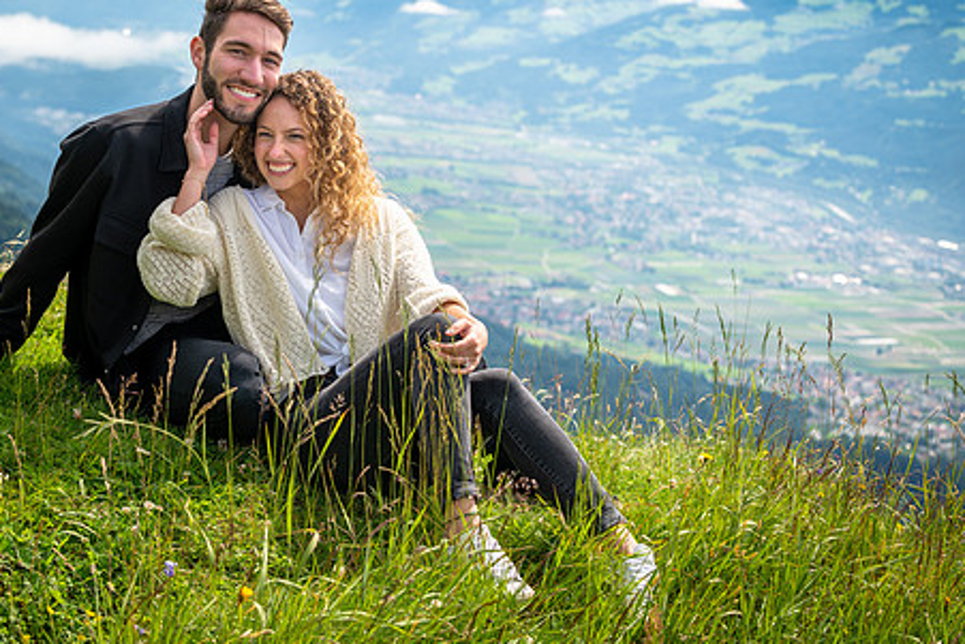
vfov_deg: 15.2
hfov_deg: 22.6
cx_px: 383
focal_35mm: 90
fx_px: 2413
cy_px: 257
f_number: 6.3
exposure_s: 1/320
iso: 100
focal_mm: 70
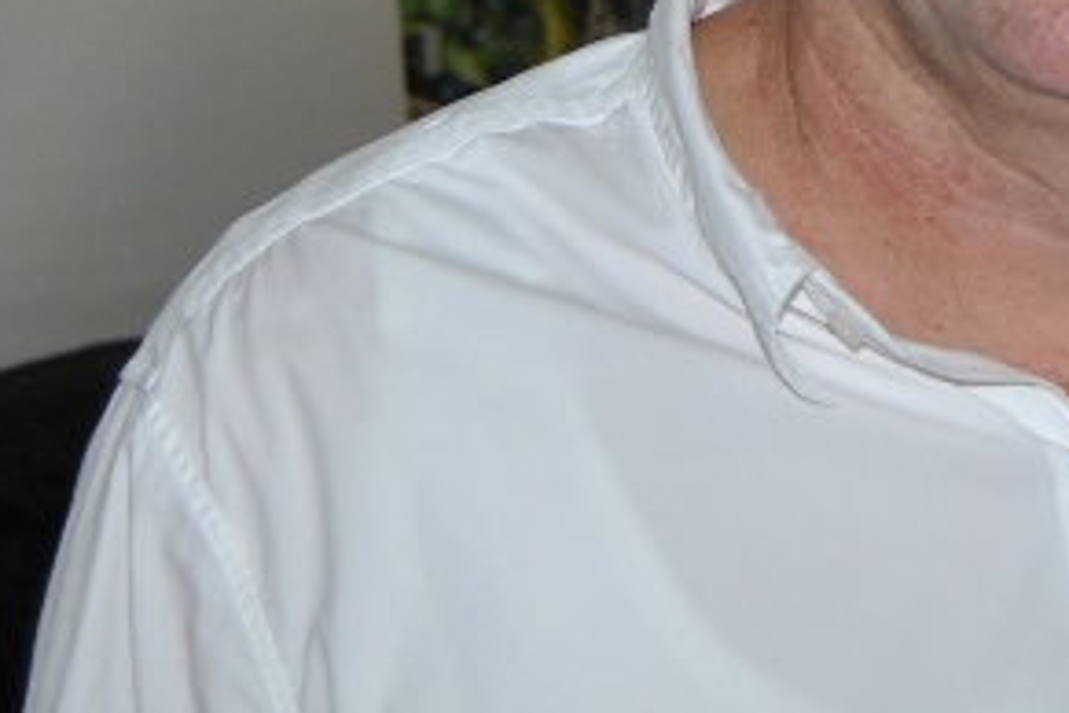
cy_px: 9
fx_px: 3615
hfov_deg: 16.7
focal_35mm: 122
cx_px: 771
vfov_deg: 11.2
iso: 200
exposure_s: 1/60
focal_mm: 23
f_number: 3.8
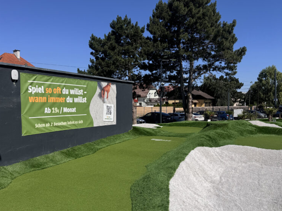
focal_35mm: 33
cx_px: 137
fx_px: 269
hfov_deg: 55.3
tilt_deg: -3.6
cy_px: 120
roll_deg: -0.4
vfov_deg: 42.9
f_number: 1.78
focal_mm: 6.76
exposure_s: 1/7937
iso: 80
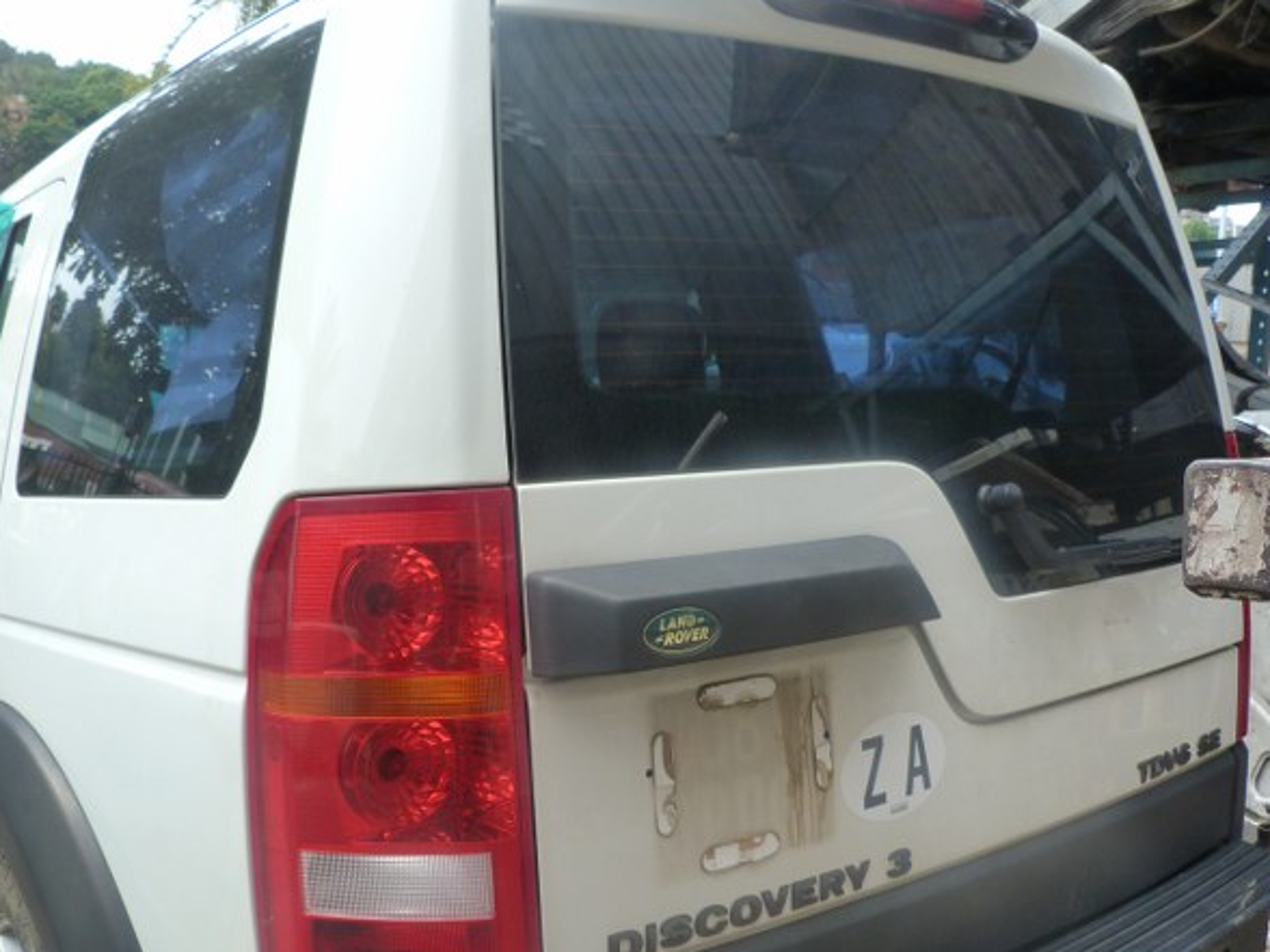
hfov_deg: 53.8
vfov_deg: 41.5
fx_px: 1247
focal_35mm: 34
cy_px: 583
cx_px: 566
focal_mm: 4.5
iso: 125
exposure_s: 1/200
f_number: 4
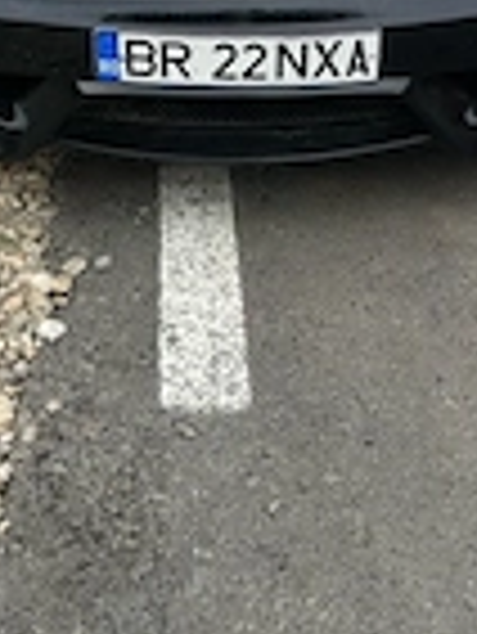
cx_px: 234
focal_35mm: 68
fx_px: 1247
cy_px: -36
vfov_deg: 26.6
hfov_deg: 21.6
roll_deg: +0.3
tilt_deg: -22.0
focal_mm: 6.86
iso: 80
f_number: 1.78
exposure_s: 1/1949
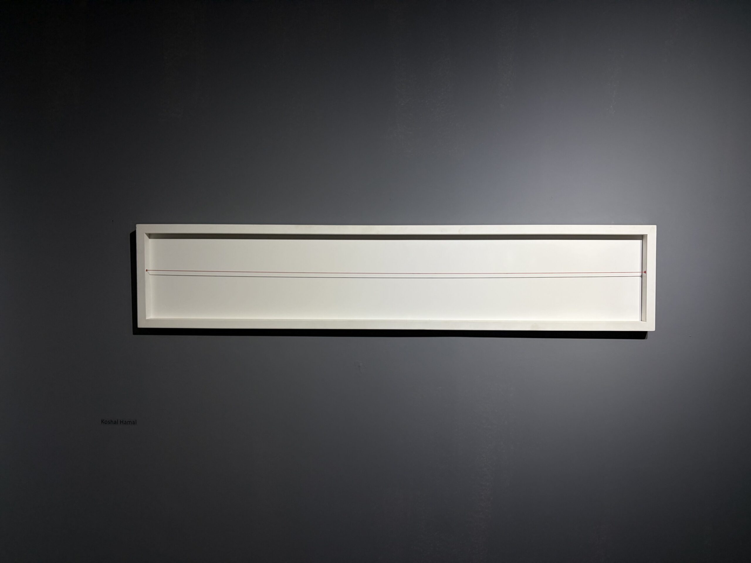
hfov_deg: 67.3
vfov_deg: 53.1
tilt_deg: -0.3
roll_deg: +0.6
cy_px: 282
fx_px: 564
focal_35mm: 26
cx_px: 376
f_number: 1.6
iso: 50
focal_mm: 5.96
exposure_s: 1/459
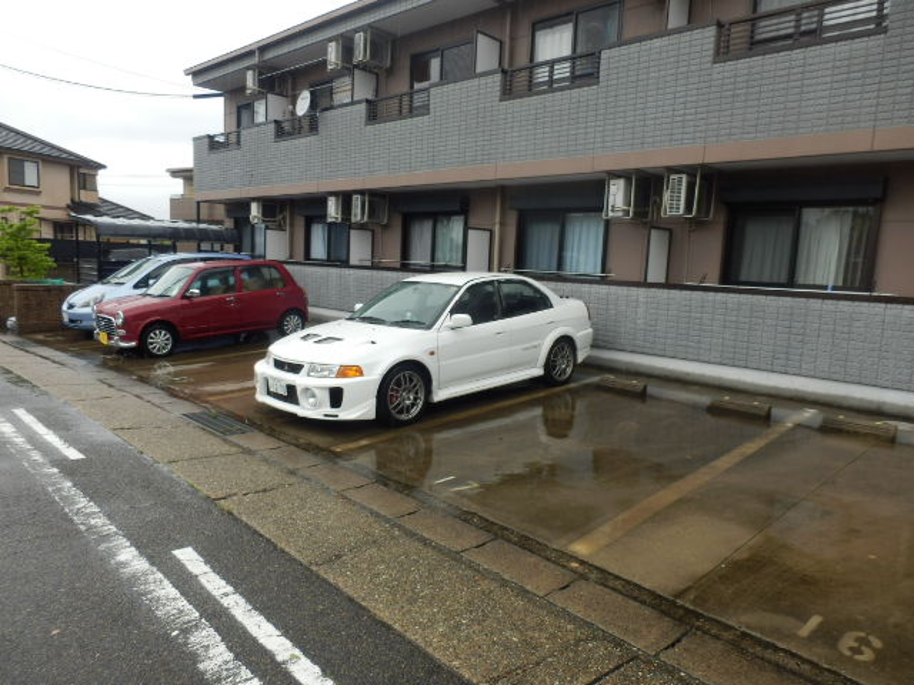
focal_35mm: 24
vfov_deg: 56.8
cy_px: 342
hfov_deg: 71.6
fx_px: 634
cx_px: 457
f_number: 3
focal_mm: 4.2
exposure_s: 1/125
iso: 80
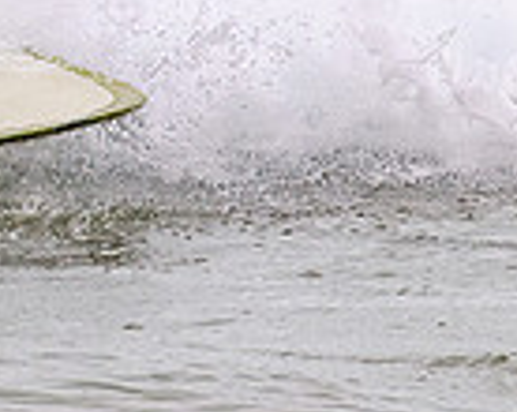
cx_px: -816
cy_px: -269
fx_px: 44479
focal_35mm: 2911
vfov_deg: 0.5
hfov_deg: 0.7
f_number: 11
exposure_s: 1/2000
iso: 800
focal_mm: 550
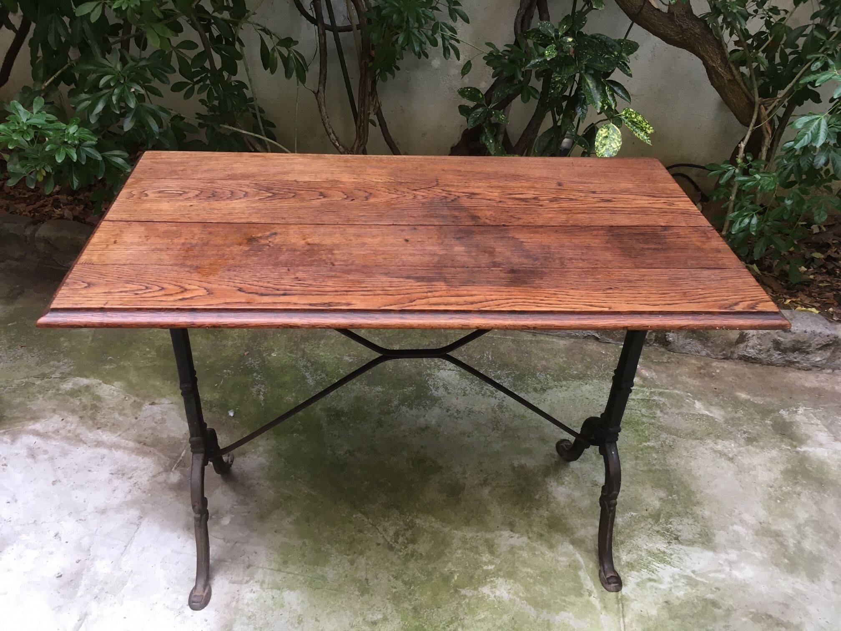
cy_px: 316
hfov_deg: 61.7
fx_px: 705
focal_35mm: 29
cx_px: 420
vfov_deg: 48.2
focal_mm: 4.15
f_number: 2.2
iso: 80
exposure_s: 1/33
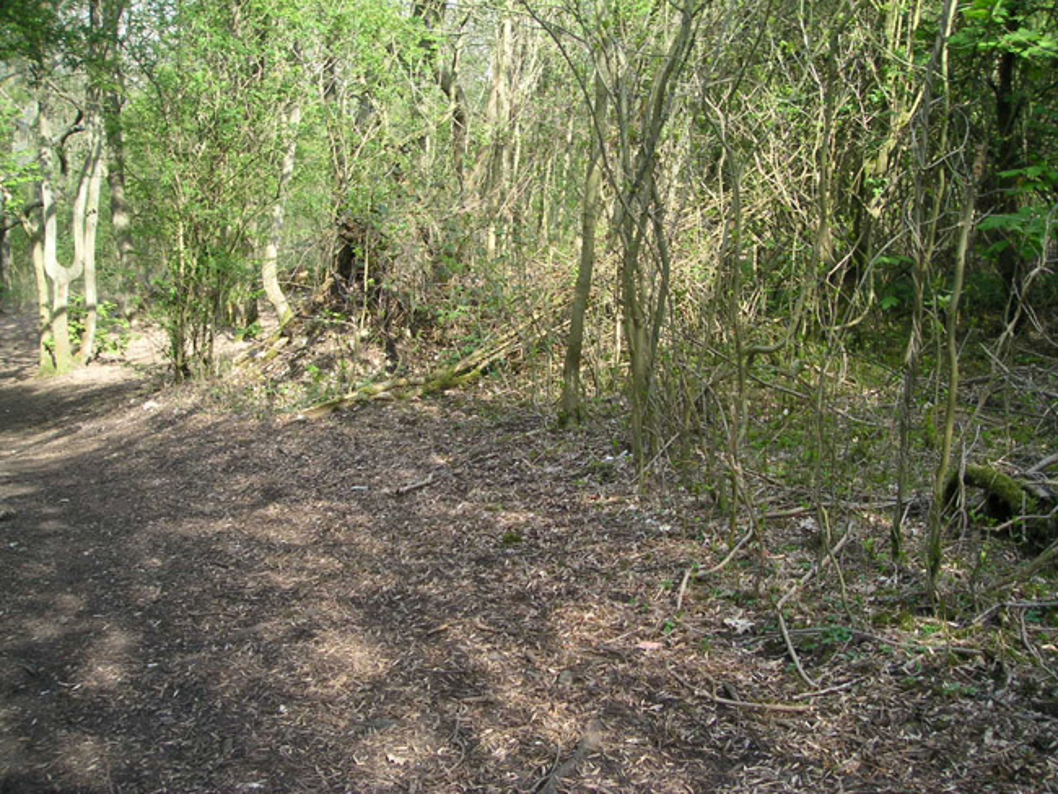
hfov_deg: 49.0
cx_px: 529
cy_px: 397
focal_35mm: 38
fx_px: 1162
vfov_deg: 37.7
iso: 50
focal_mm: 6
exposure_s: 1/180
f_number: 2.8
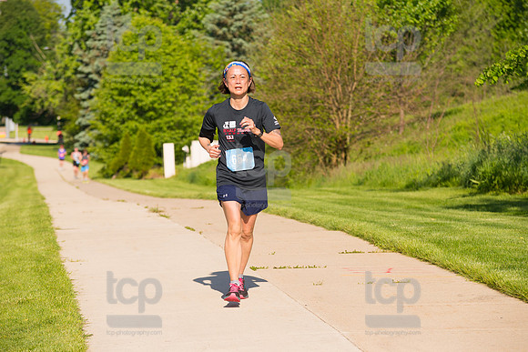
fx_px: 1980
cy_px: 176
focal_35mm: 135
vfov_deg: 10.2
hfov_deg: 15.2
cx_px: 264
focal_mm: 135
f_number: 5.6
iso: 400
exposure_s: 1/2000
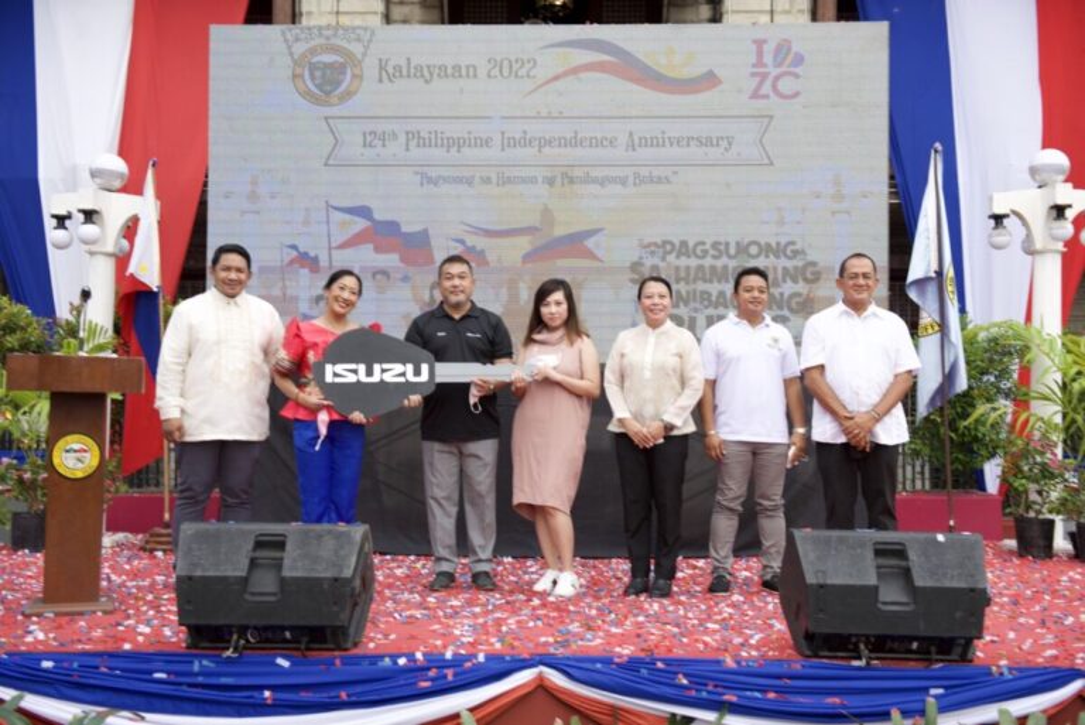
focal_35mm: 42
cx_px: 542
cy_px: 362
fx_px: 1266
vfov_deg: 31.9
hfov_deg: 46.4
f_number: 4
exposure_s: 1/250
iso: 100
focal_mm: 42
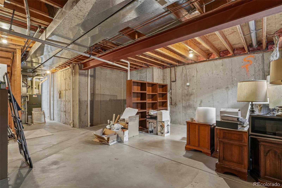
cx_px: 141
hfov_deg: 95.0
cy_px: 94
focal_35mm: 16
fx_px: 129
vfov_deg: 72.0
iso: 500
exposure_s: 1/3.33
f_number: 8
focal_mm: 11
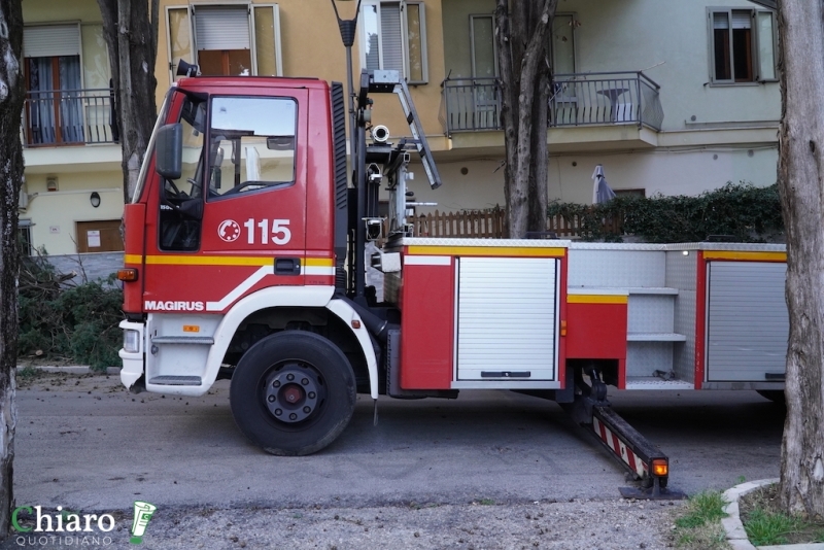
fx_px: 756
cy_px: 275
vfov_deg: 40.0
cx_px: 412
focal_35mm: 33
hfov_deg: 57.2
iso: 1000
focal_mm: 22
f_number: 6.3
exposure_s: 1/100
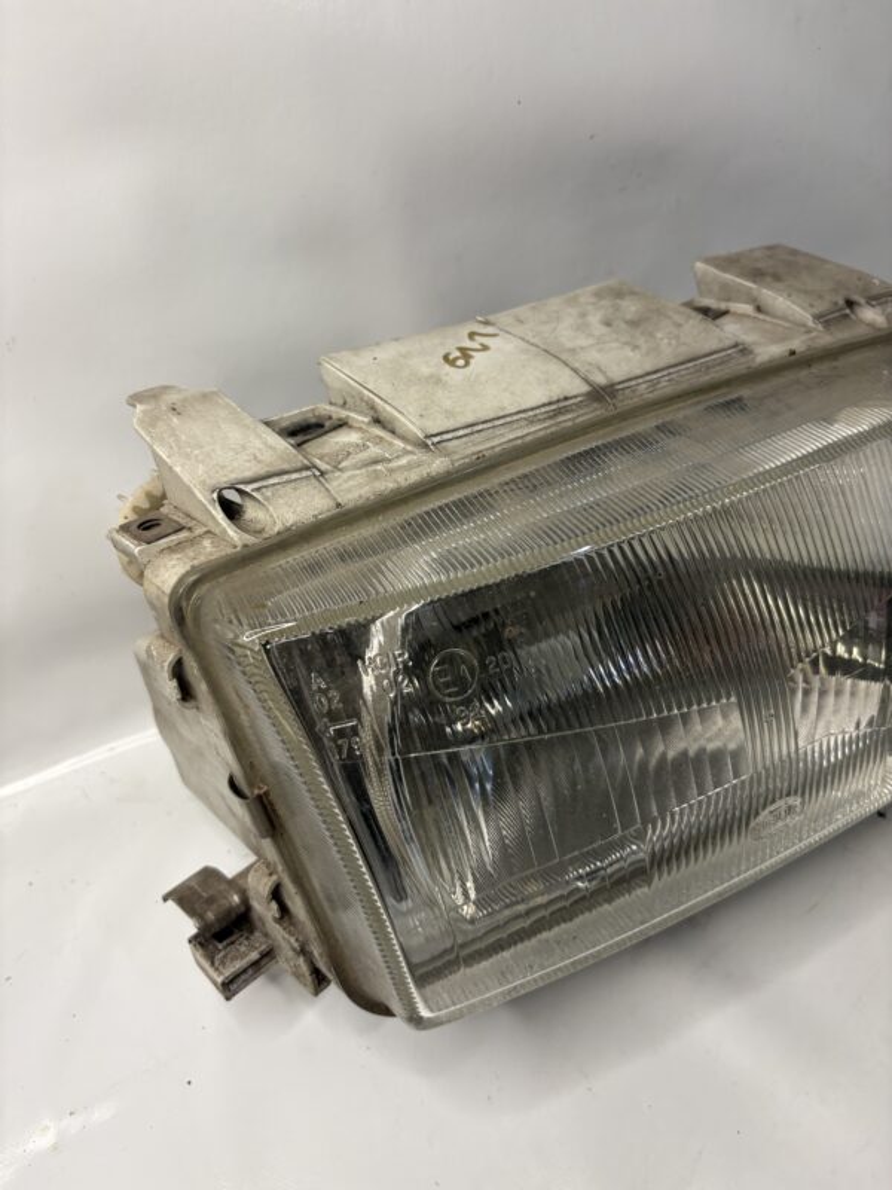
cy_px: 595
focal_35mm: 26
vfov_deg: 67.3
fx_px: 893
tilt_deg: -46.3
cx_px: 446
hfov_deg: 53.1
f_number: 1.6
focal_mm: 5.96
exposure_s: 1/100
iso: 125
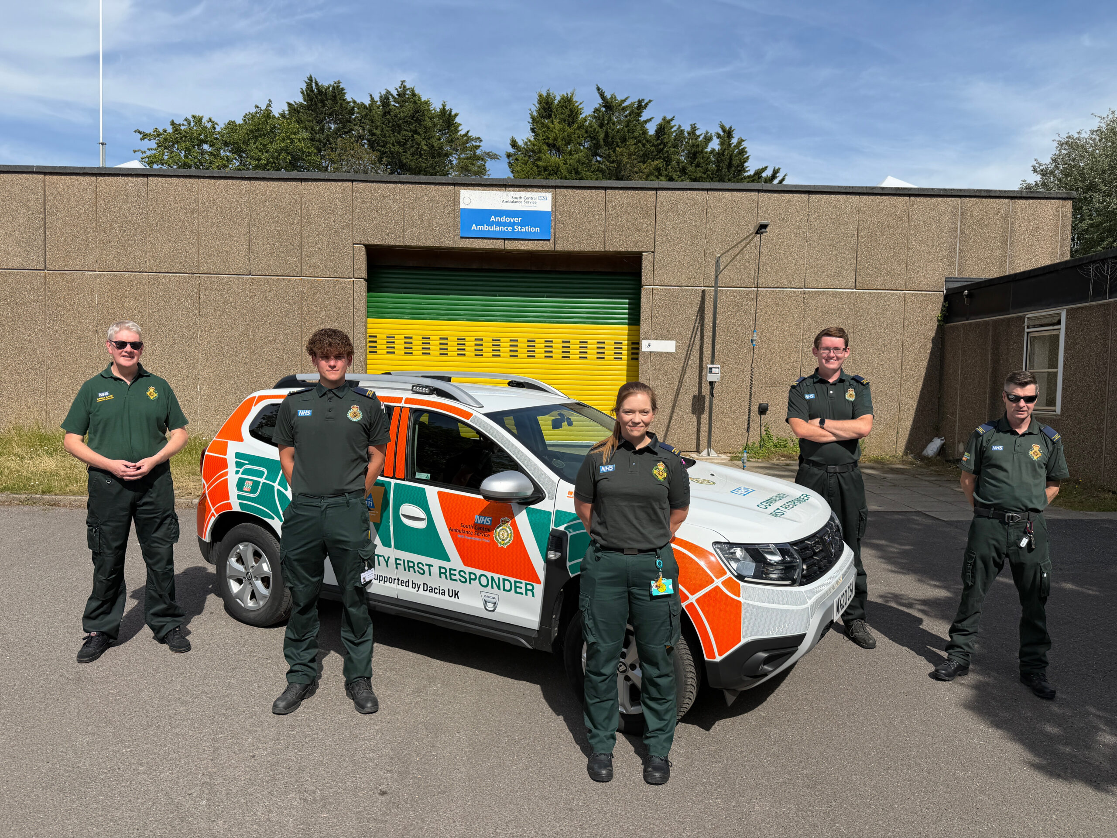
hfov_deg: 71.6
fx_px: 774
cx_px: 558
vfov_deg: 56.8
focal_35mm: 24
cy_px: 419
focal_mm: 6.76
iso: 80
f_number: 1.8
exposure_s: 1/6000
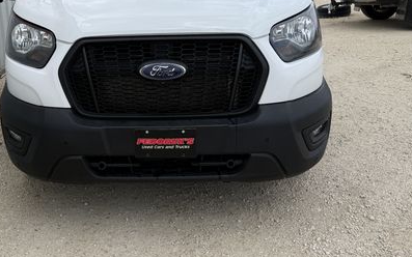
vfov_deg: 30.4
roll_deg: +4.5
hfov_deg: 47.6
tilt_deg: -10.2
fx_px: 460
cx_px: 143
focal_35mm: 41
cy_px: 47
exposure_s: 1/3279
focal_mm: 6.76
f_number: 1.78
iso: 80
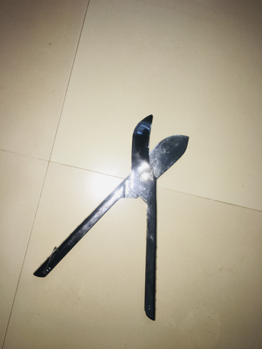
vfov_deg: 61.7
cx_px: 131
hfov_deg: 48.2
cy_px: 174
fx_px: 293
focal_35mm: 29
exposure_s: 1/33
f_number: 2.2
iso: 32
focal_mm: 4.15
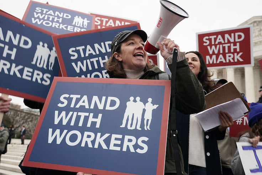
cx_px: 131
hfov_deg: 54.4
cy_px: 88
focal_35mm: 35
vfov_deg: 37.9
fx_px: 255
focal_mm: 35
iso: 400
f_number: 5
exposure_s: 1/160
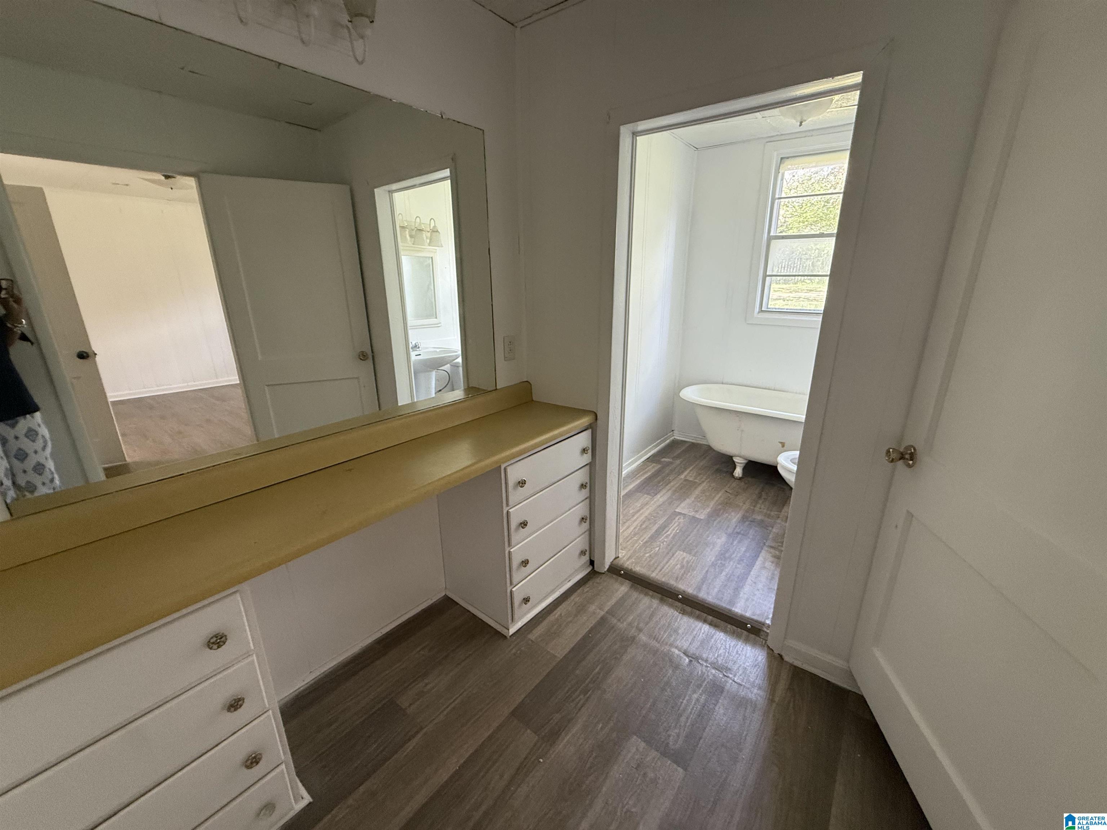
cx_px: 554
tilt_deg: -17.4
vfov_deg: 85.7
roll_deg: +0.0
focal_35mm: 14
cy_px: 415
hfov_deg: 102.1
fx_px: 448
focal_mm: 2.22
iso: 320
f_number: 2.2
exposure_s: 1/99
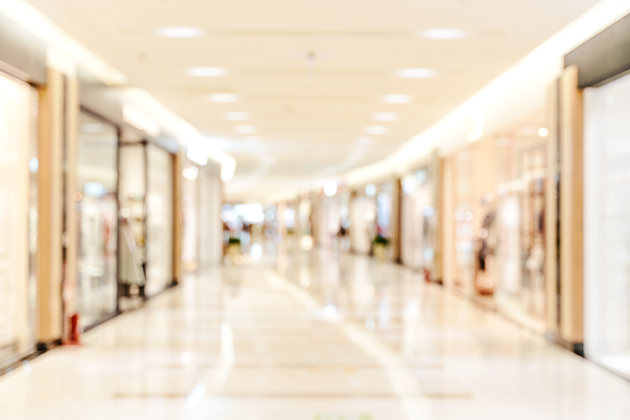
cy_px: 210
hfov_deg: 39.6
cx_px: 315
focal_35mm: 50
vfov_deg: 27.0
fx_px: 875
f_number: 2.8
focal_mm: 50
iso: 200
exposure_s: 1/100
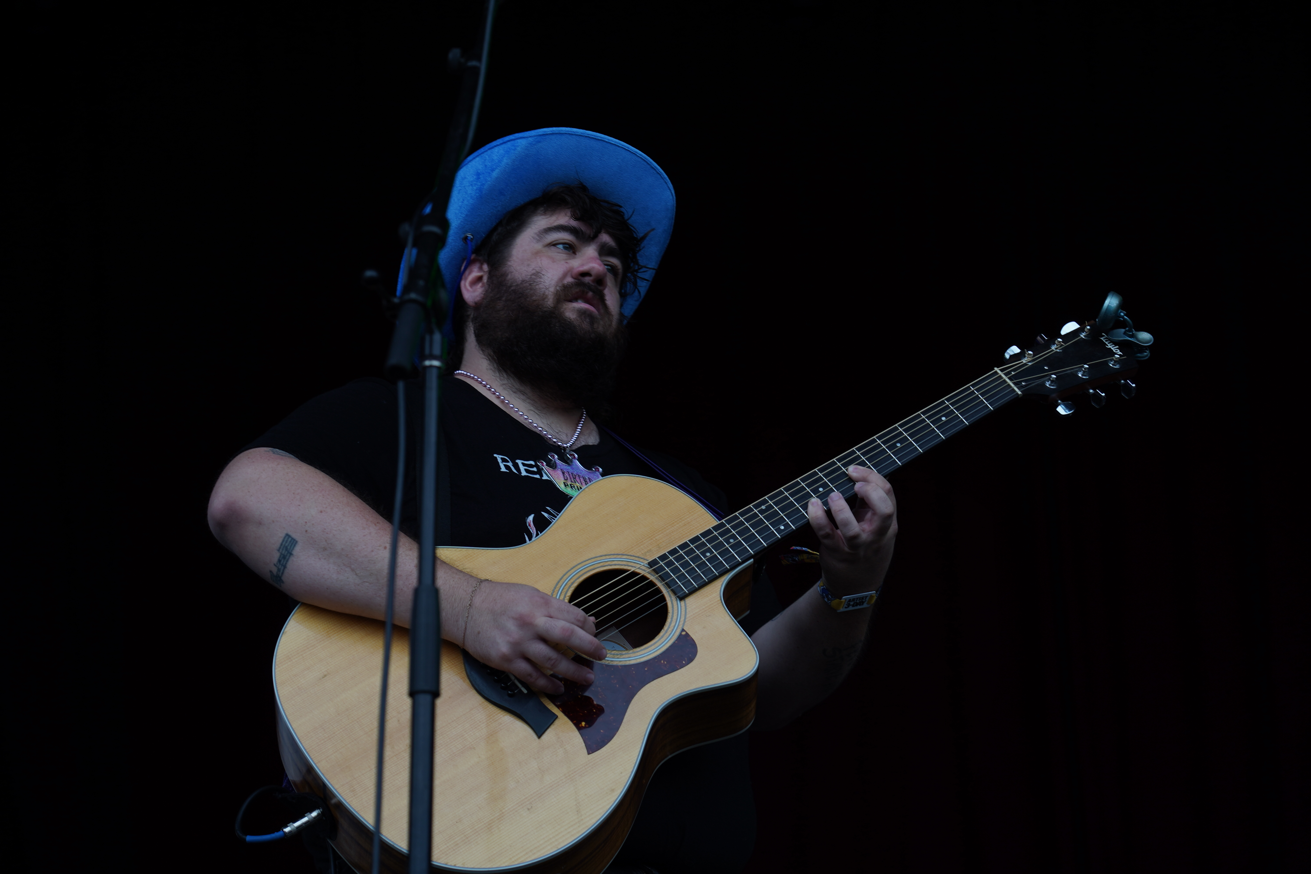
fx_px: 3823
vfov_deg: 13.0
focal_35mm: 105
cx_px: 656
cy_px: 437
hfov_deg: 19.5
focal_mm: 105
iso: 100
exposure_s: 1/250
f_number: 5.6
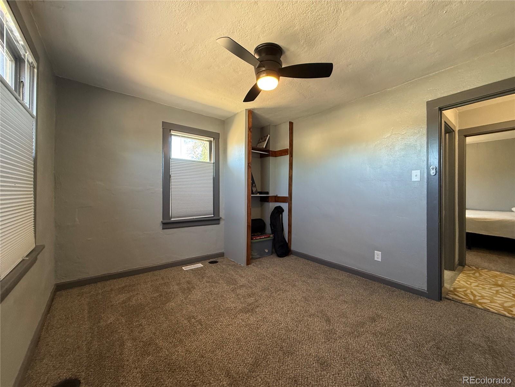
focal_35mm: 14
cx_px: 258
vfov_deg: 85.7
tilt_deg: +0.2
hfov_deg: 102.1
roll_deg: -0.3
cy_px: 194
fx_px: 208
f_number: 2.2
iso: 250
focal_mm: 2.22
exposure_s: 1/120
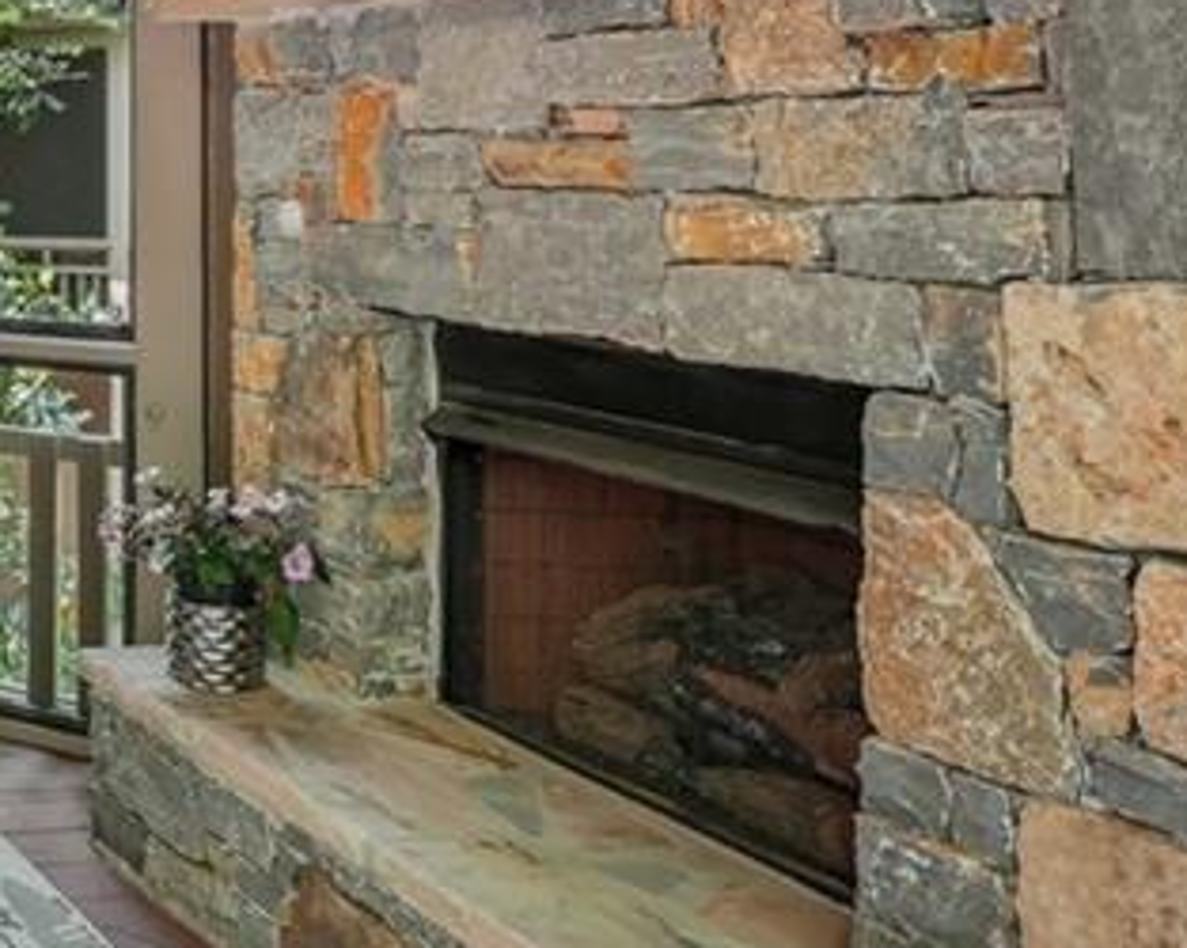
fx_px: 1510
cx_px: -489
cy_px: 176
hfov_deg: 30.0
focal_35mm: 43
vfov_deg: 33.7
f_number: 8
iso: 320
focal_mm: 14
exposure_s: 1/13
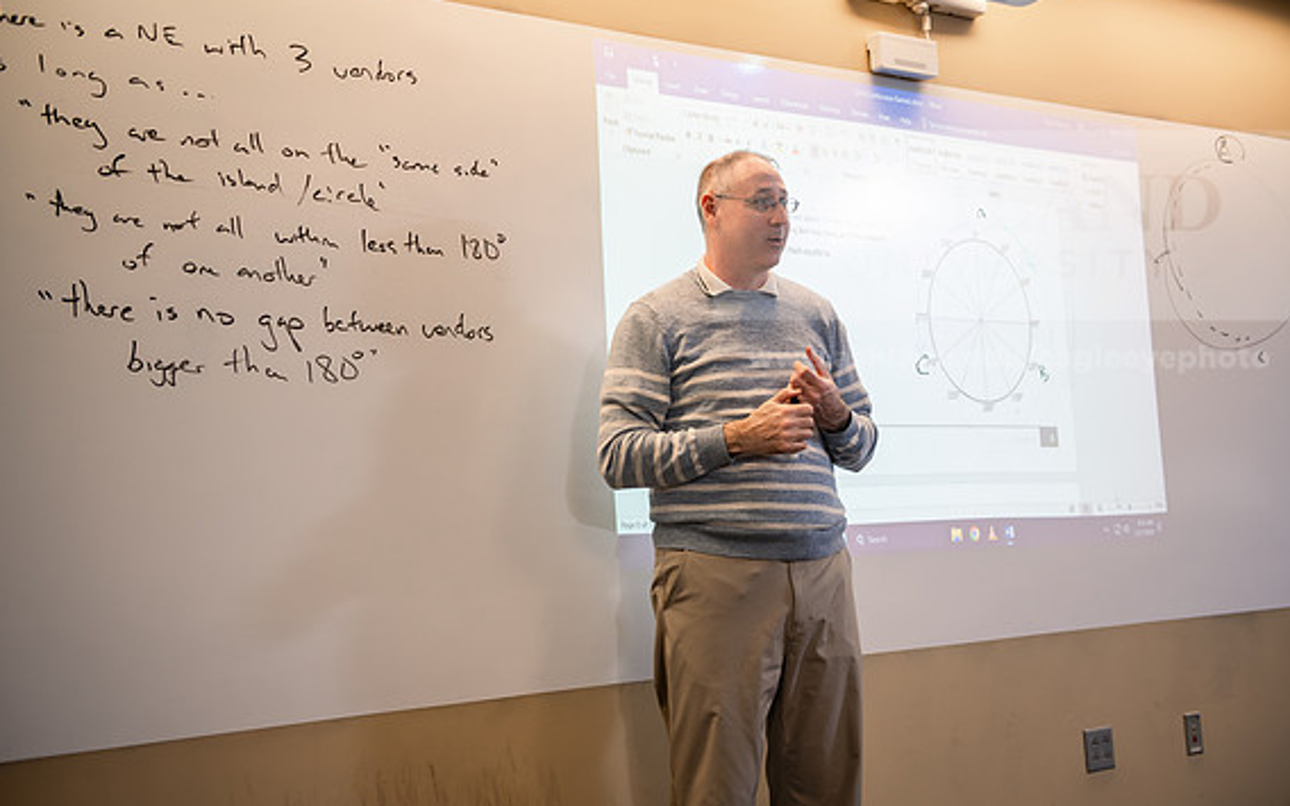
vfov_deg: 25.8
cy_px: 405
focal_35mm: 50
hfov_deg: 40.3
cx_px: 645
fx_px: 1758
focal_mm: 48
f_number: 3.2
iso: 500
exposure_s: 1/125
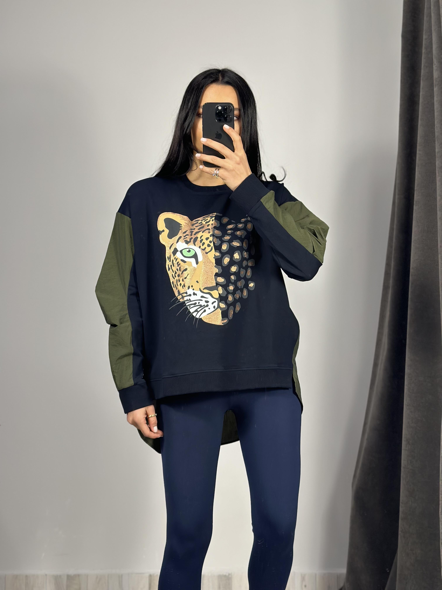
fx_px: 817
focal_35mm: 48
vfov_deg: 39.7
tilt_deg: -26.8
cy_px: 295
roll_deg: +0.0
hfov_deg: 30.3
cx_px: 221
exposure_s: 1/100
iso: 125
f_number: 1.78
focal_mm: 6.86
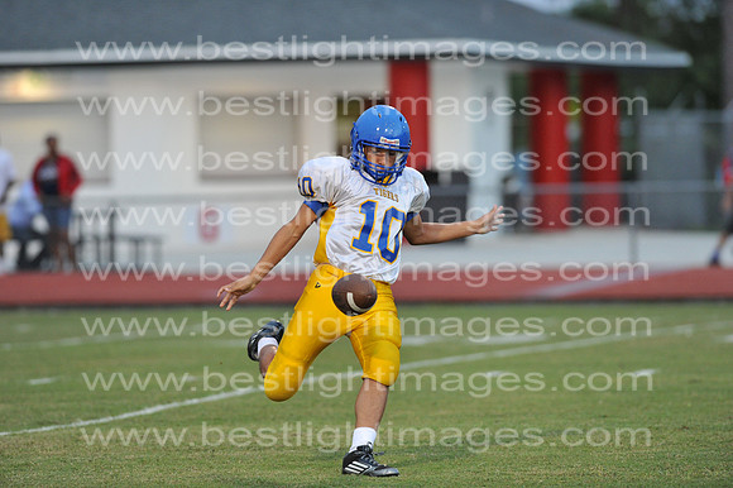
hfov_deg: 6.9
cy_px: 244
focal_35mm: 300
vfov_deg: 4.6
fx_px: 6105
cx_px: 366
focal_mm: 300
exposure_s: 1/500
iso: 2500
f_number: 4
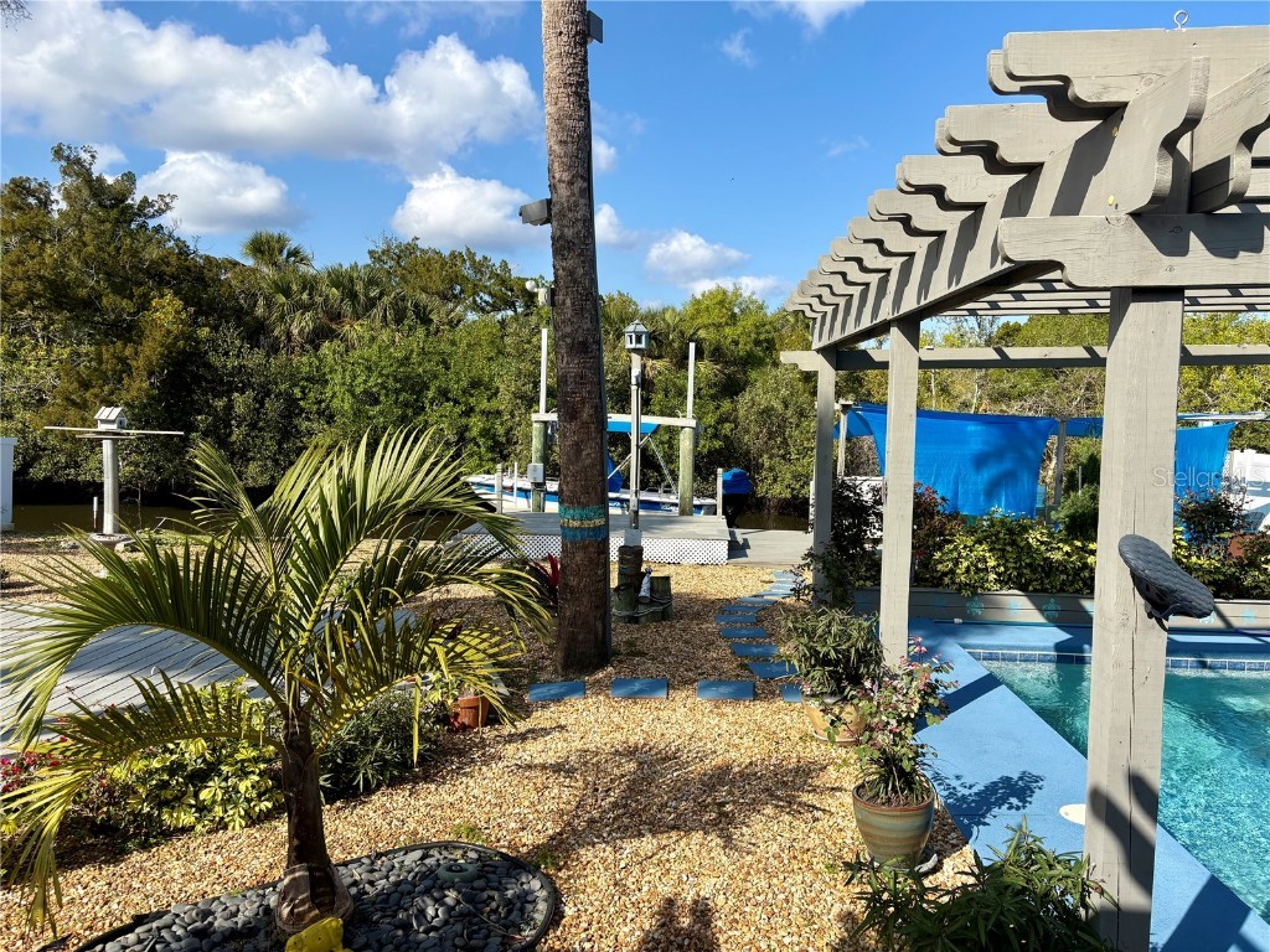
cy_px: 476
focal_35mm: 26
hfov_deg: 67.3
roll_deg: -0.5
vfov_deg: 53.1
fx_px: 954
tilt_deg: -4.2
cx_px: 635
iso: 50
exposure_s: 1/3279
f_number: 1.6
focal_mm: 5.96
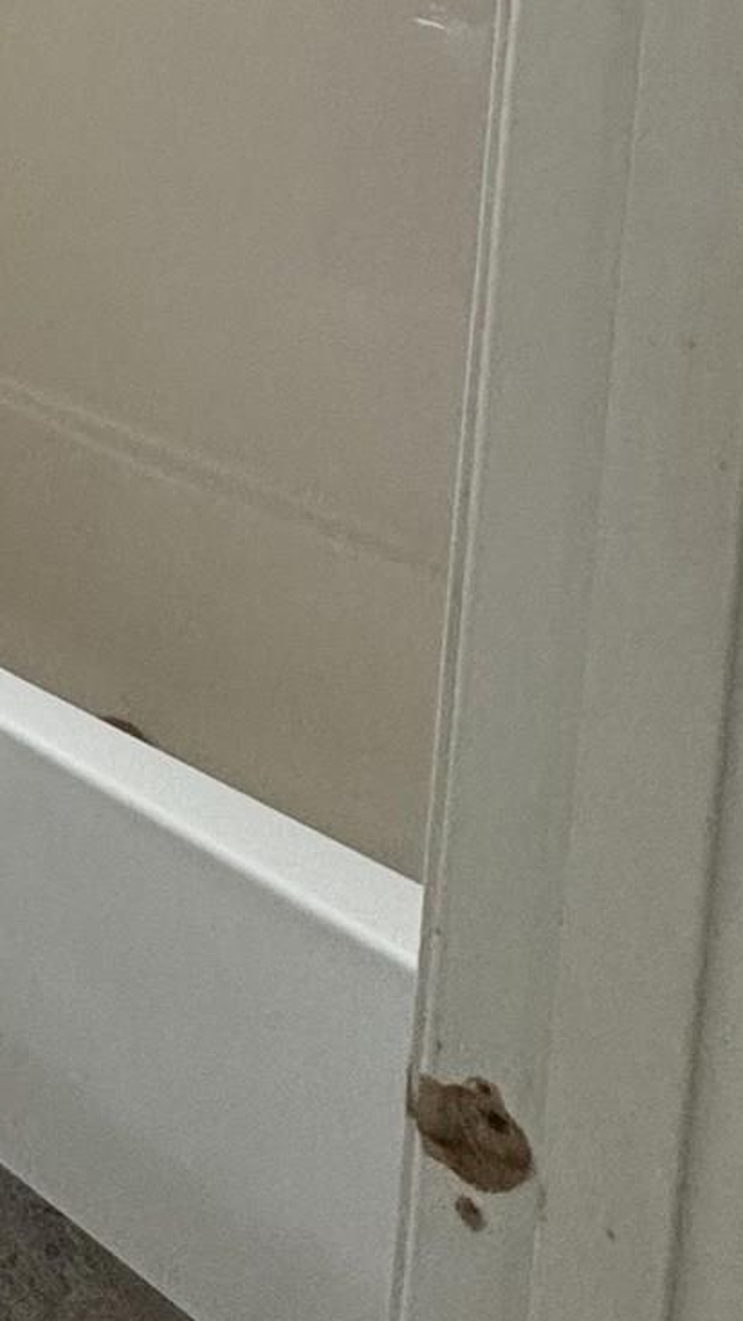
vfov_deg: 34.2
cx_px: -765
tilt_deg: -3.5
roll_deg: -2.4
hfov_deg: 17.4
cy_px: -274
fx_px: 1680
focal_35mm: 48
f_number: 2.2
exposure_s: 1/120
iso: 200
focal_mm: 2.22
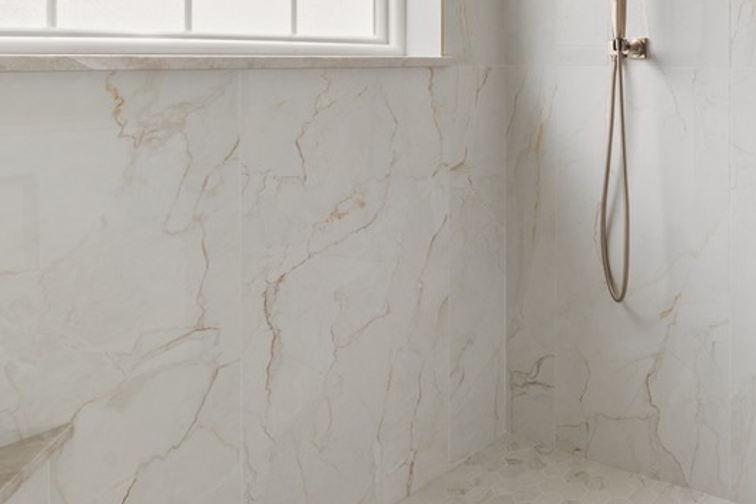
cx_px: 683
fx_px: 693
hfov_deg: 50.6
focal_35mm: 33
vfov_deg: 37.8
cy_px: 70
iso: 250
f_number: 8
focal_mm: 17
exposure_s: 1/10
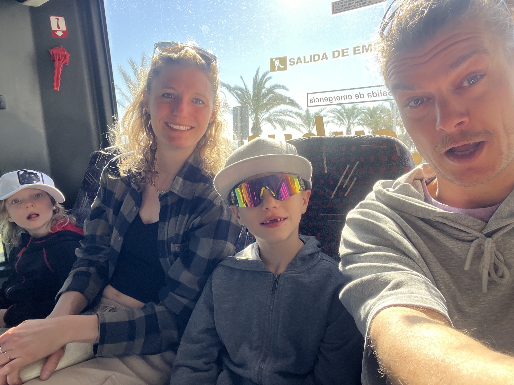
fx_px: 342
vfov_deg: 58.9
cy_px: 192
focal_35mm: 23
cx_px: 257
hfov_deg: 73.9
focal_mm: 2.71
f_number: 2.2
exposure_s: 1/121
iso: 64
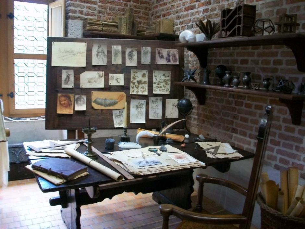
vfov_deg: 44.2
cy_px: 114
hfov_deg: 56.8
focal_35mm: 32
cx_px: 152
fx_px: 282
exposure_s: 1/40
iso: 160
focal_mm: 5.7
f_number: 2.8
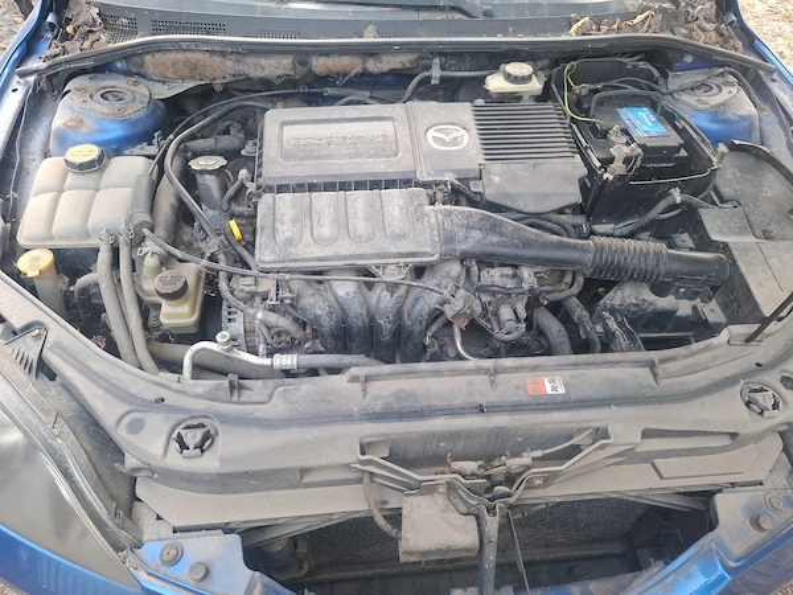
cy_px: 298
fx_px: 527
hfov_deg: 73.9
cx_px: 396
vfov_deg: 58.9
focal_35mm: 23
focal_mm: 5.54
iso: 250
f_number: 1.8
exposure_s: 1/50
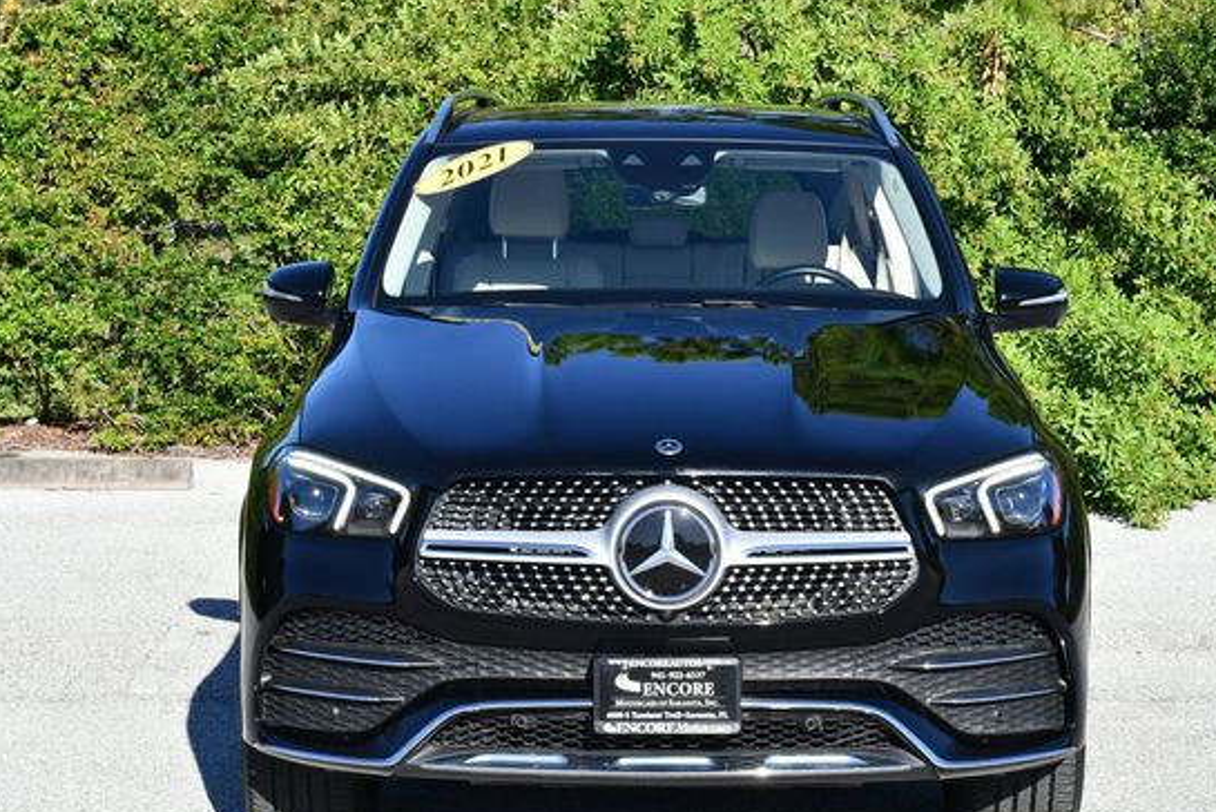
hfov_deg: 21.7
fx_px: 3177
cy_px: 393
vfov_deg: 14.6
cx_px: 634
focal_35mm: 94
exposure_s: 1/250
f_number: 8
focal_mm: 40
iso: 180
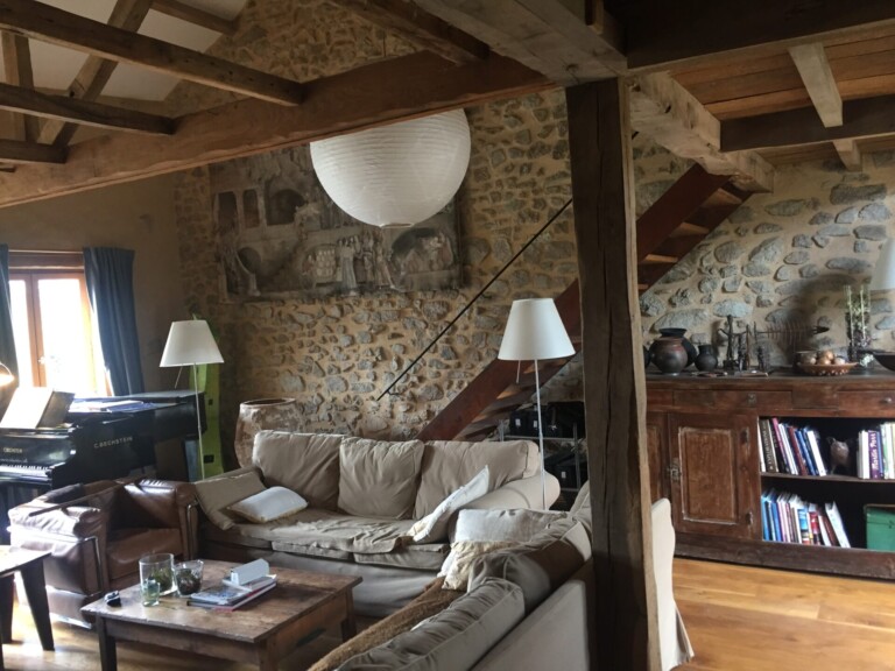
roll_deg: +2.8
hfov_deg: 61.7
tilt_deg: -2.6
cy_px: 336
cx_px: 448
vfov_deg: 48.2
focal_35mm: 29
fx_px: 750
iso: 160
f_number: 2.2
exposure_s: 1/33
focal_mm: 4.15
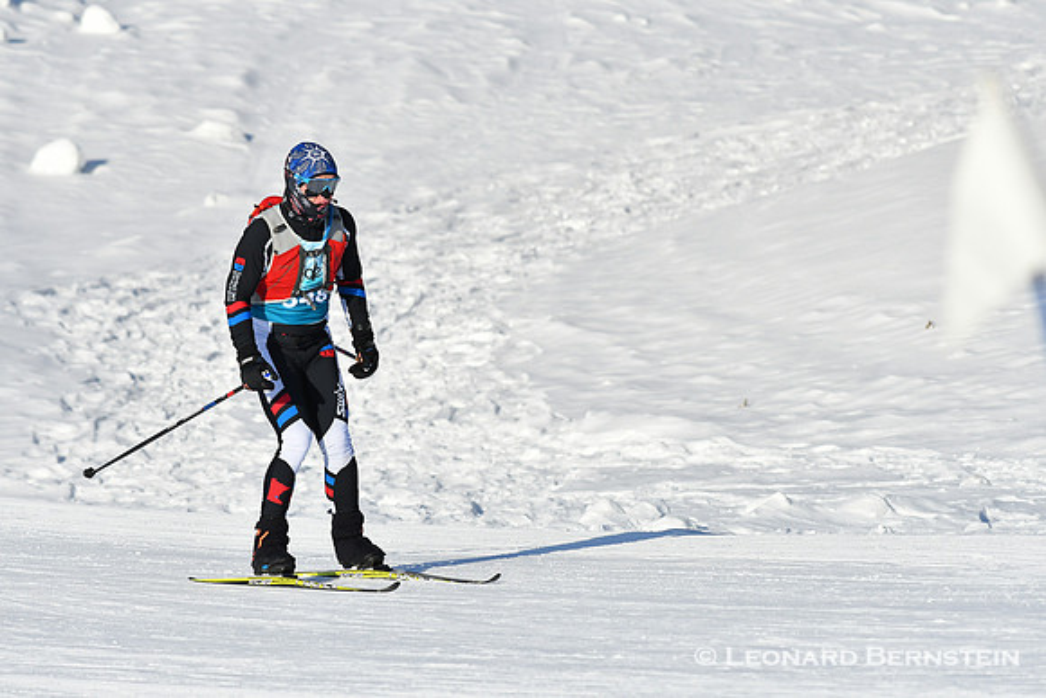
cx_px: 523
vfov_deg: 3.1
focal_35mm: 450
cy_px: 349
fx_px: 13077
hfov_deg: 4.6
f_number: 7.1
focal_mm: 300
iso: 400
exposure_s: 1/2000
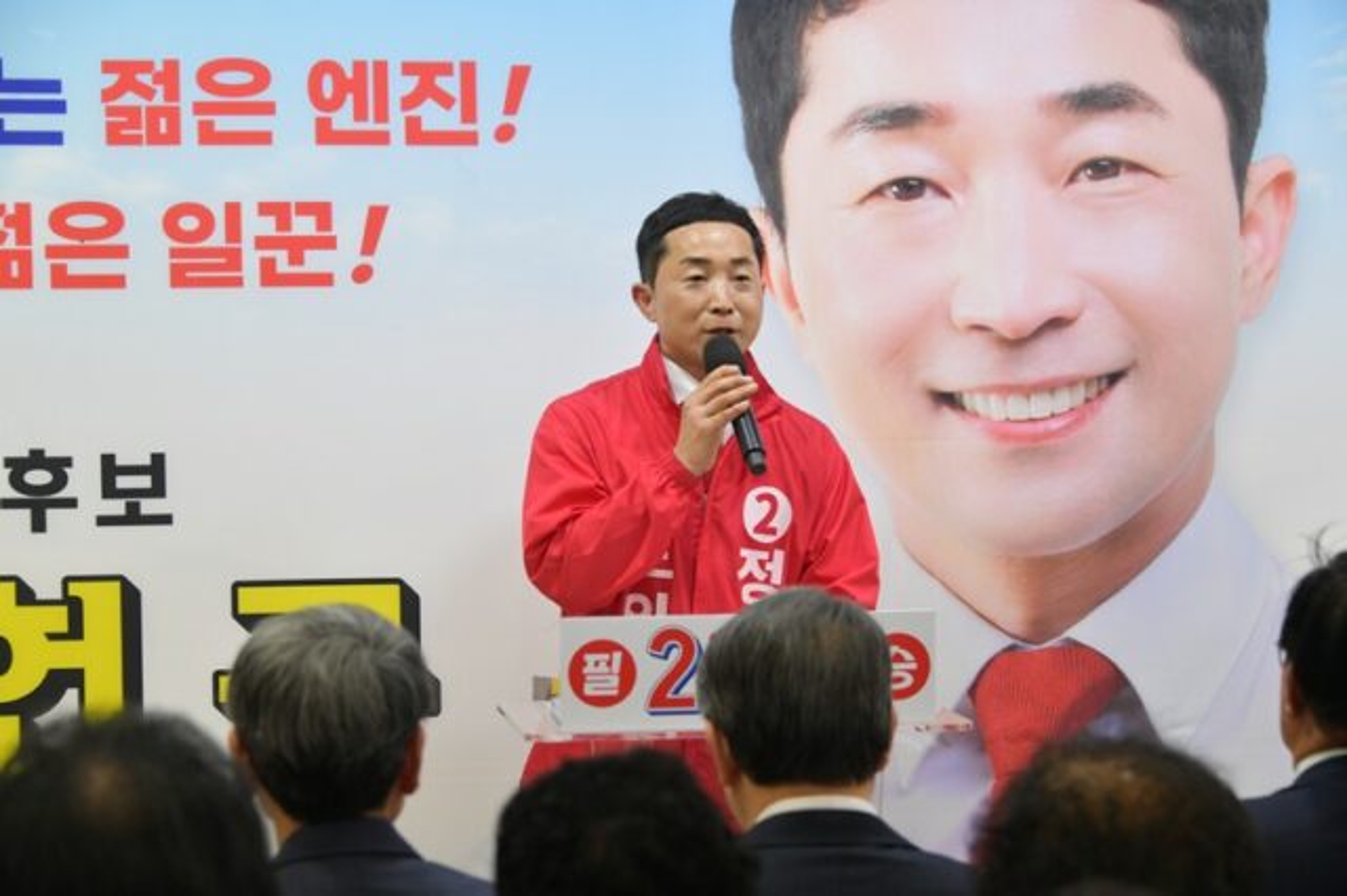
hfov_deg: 22.6
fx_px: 3366
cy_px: 448
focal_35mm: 90
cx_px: 674
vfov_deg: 15.2
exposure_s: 1/320
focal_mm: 90
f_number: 5.3
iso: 1600
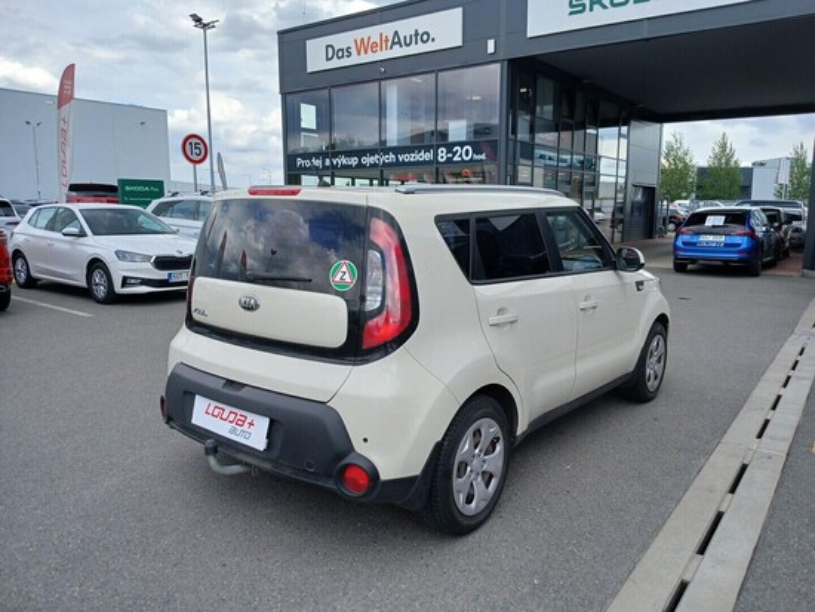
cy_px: 306
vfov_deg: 53.1
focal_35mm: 26
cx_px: 408
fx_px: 612
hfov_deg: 67.3
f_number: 1.8
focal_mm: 3.98
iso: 20
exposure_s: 1/315
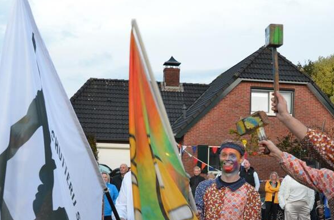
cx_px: 212
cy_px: 187
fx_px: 574
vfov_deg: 21.4
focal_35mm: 62
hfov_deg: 32.3
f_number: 4
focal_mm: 24
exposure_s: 1/60
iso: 800
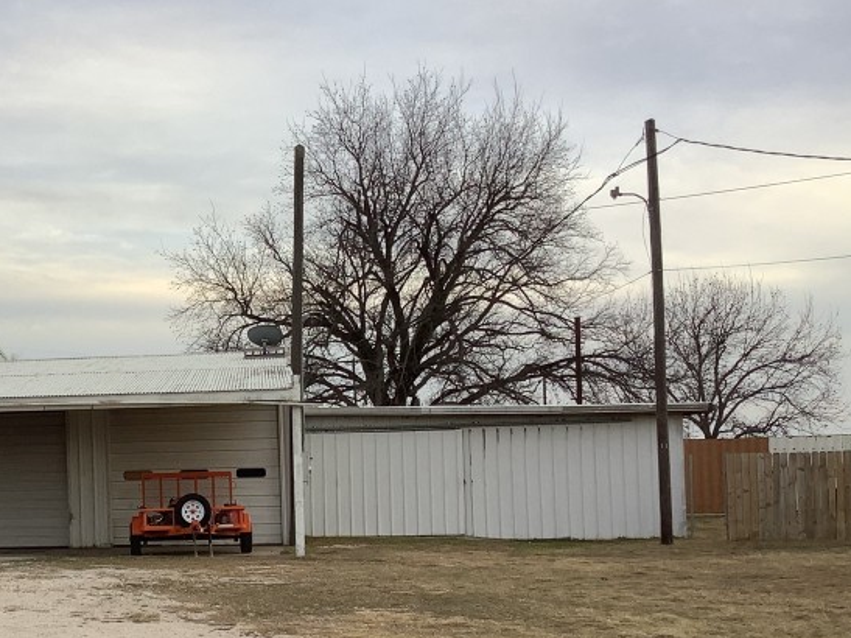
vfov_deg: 25.0
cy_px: 447
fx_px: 1426
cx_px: 70
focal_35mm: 58
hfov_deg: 31.5
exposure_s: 1/121
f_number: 2.4
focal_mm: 3.3
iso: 25
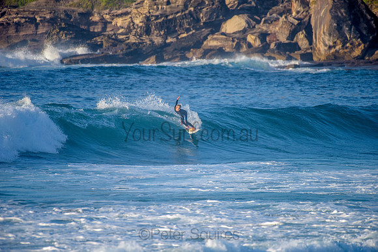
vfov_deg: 2.8
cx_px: 189
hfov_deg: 4.1
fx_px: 5251
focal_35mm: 500
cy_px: 126
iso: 360
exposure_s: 1/2000
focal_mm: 500
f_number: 5.6
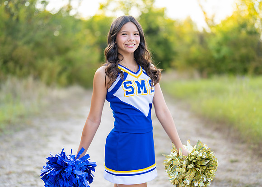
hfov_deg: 35.8
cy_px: 92
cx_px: 129
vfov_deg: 26.0
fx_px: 405
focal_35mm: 54
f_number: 1.2
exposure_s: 1/800
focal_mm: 50
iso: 100
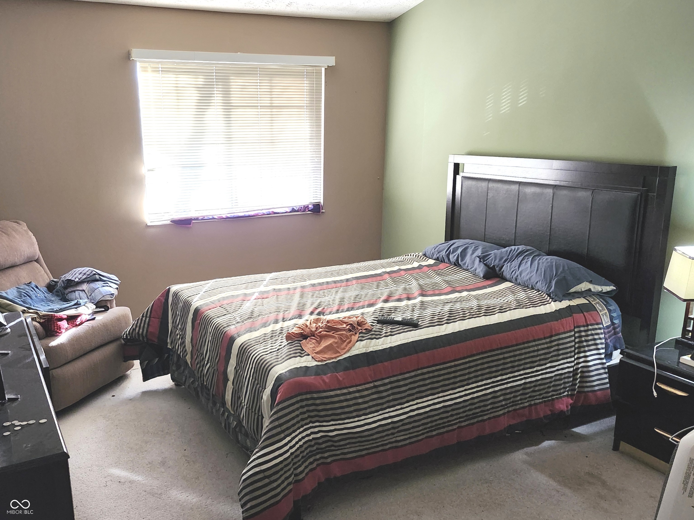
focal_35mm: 23
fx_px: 461
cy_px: 260
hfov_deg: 73.9
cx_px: 347
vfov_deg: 58.9
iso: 800
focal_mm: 5.54
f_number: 1.8
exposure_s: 1/120
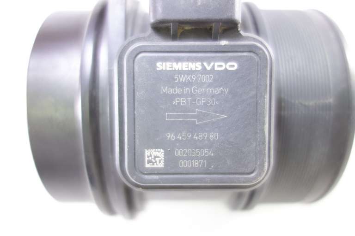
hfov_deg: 65.5
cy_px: 118
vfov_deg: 46.4
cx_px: 178
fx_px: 276
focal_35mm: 28
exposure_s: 1/30
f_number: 1.8
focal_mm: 10.4
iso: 200
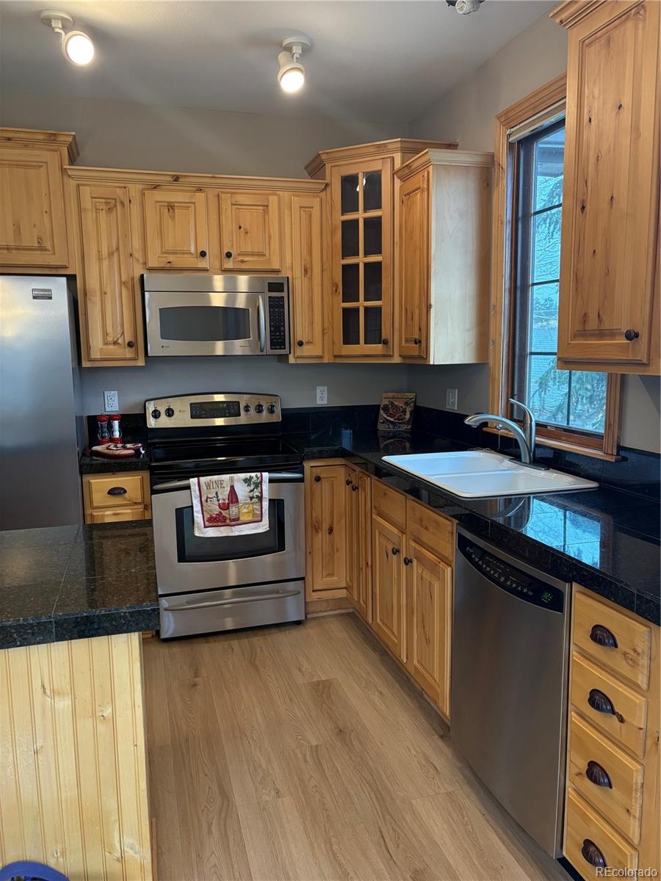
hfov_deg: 53.1
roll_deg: +0.2
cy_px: 440
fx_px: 662
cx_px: 330
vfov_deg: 67.3
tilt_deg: -8.4
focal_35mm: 26
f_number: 1.6
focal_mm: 5.96
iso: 200
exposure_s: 1/120
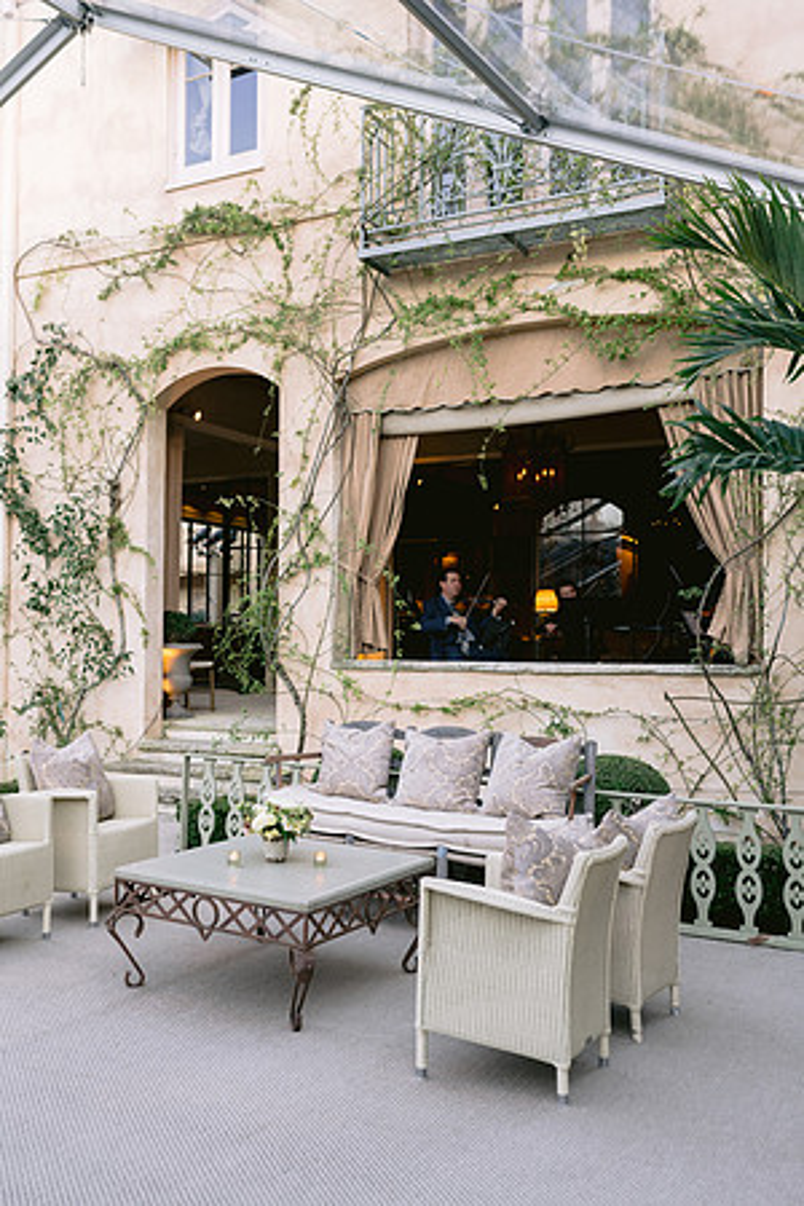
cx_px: 402
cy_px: 603
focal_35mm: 35
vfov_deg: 54.4
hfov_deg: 37.9
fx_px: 1172
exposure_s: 1/100
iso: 400
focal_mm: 35
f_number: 4
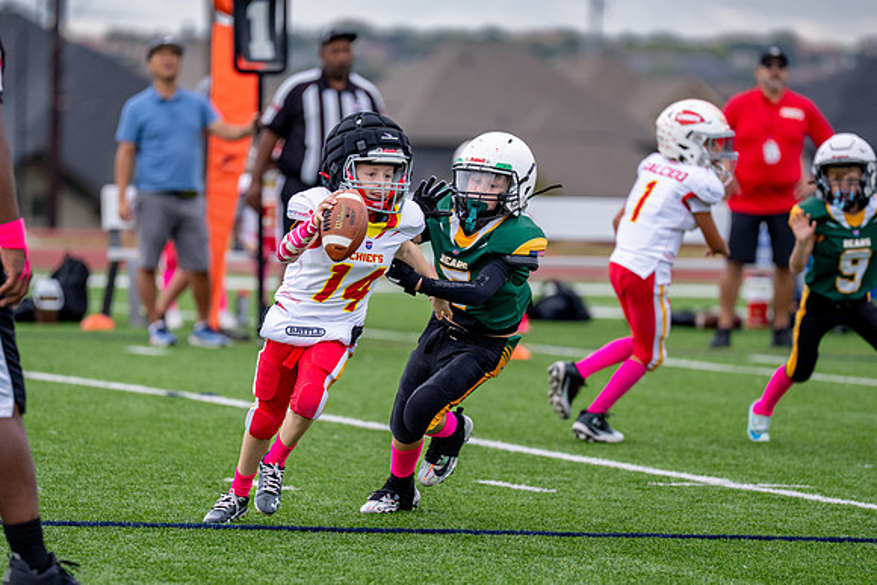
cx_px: 390
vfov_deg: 4.8
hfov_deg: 7.2
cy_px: 302
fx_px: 6954
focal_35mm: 285
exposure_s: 1/1250
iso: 640
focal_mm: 200
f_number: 2.8
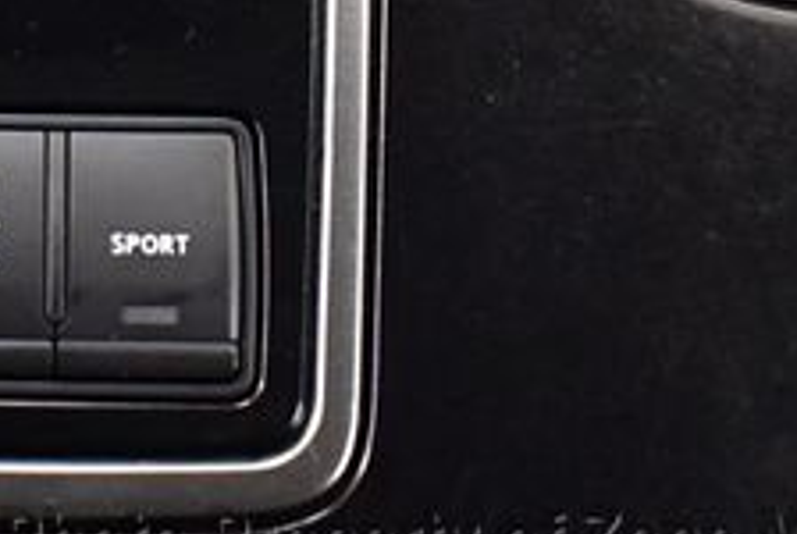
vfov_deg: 12.9
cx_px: -43
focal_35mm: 103
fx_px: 2283
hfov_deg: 19.1
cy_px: -157
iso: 3200
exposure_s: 1/60
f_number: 3.5
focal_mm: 18
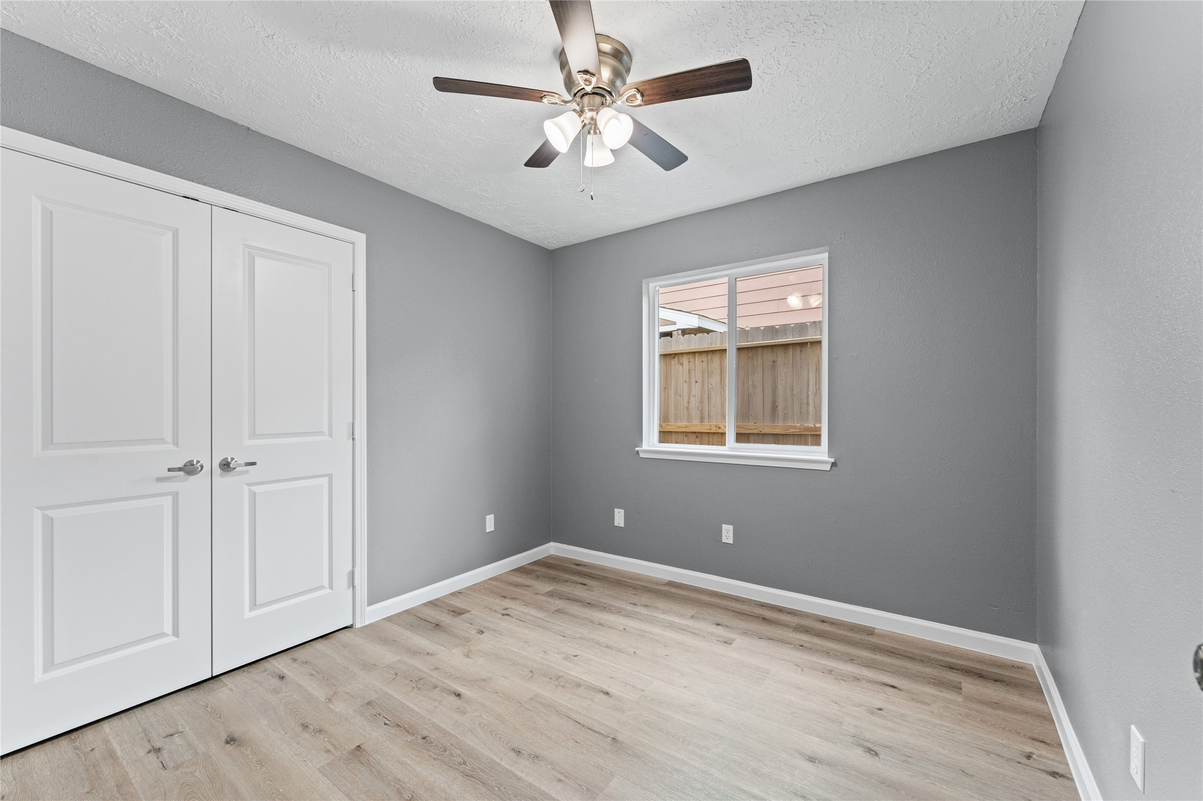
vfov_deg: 81.2
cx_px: 602
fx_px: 468
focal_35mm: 14
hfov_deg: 104.3
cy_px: 400
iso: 320
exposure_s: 1/13
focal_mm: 14
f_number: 8
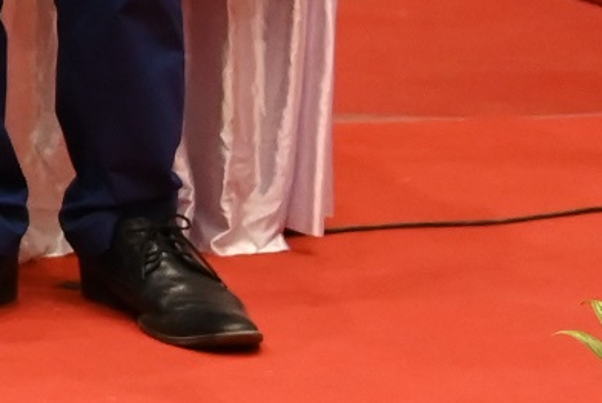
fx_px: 3866
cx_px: -1301
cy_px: -644
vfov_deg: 5.7
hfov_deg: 7.6
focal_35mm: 231
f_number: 4
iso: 2500
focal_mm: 30
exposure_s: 1/125
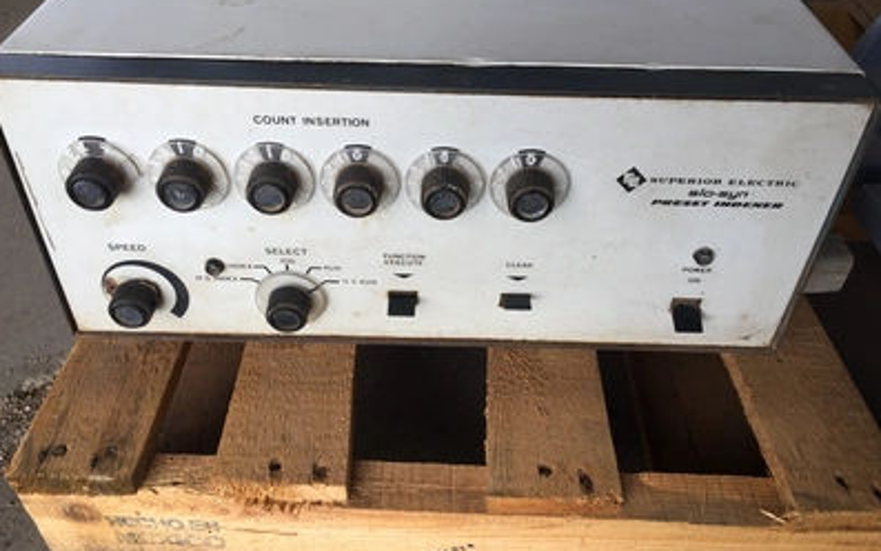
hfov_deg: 61.2
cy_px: 251
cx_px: 439
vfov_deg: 40.5
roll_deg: +0.7
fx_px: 744
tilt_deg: -39.6
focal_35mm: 31
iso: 32
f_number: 2.2
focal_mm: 4.15
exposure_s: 1/120
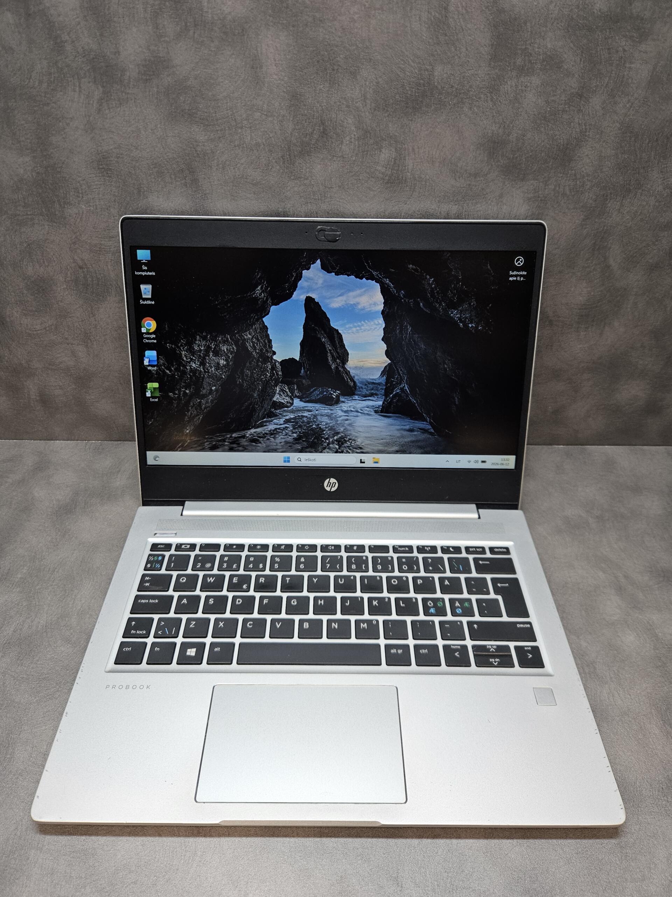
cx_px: 336
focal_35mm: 23
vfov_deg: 73.9
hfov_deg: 58.9
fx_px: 595
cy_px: 448
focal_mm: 5.4
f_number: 1.8
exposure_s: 1/359
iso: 250
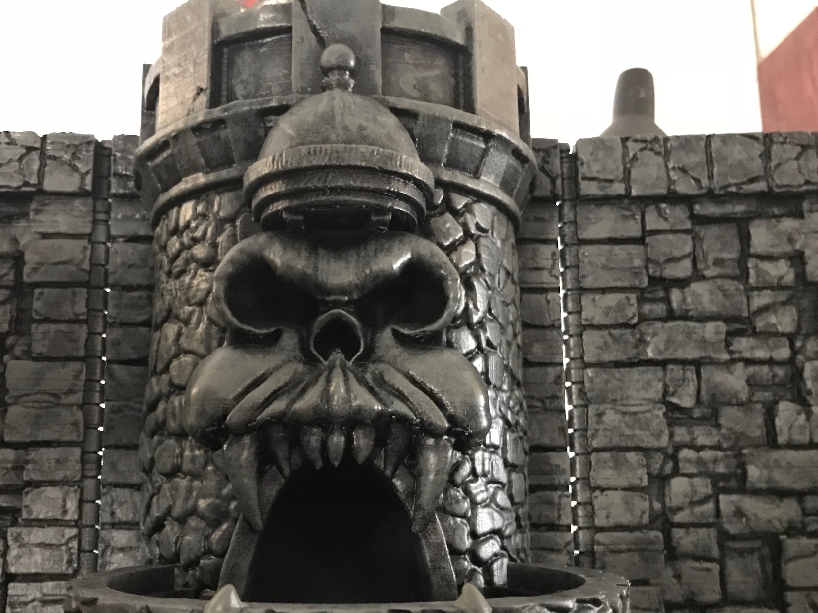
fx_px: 803
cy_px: 363
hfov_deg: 53.7
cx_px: 343
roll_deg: +0.0
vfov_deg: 41.6
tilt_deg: +8.7
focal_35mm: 34
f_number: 1.8
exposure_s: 1/4
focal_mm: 3.99
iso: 125
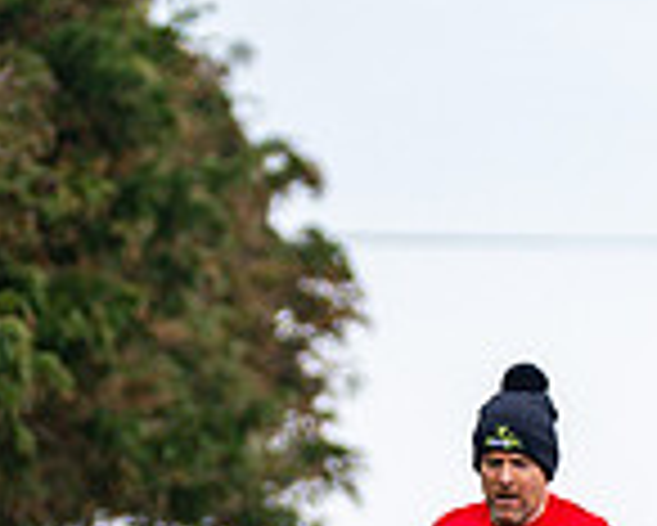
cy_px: 773
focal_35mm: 951
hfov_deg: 2.0
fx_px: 18504
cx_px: 490
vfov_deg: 1.6
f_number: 2.8
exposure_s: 1/1600
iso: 250
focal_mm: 170
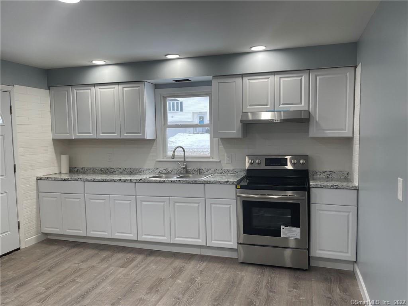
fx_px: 306
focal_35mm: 26
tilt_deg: -5.2
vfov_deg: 53.1
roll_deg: +0.9
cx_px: 204
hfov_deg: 67.3
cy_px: 153
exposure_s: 1/120
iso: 64
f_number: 1.6
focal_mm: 5.1
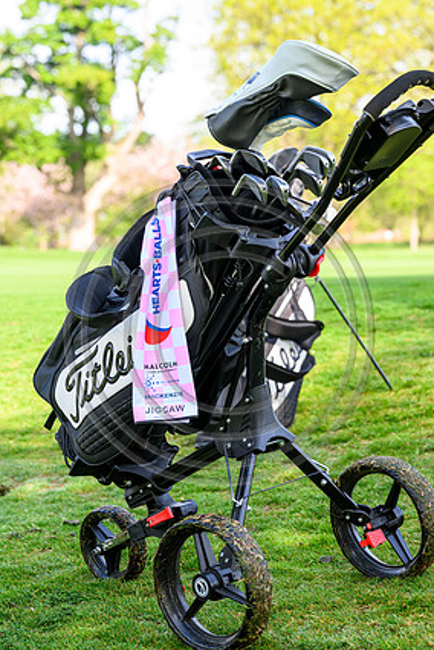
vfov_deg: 21.7
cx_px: 219
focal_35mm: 94
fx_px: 1700
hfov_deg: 14.6
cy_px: 331
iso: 500
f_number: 5
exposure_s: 1/400
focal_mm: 89
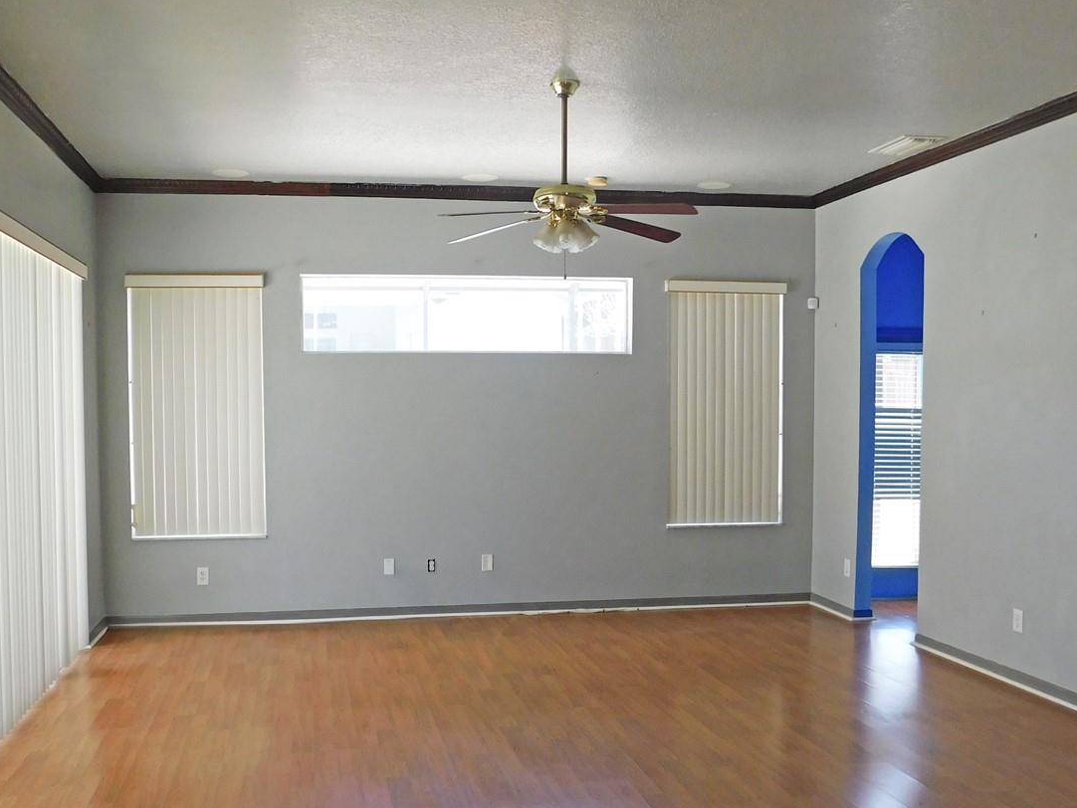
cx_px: 465
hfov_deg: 53.8
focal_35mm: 34
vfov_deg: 41.7
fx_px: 1058
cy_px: 451
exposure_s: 1/60
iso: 125
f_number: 3
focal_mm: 4
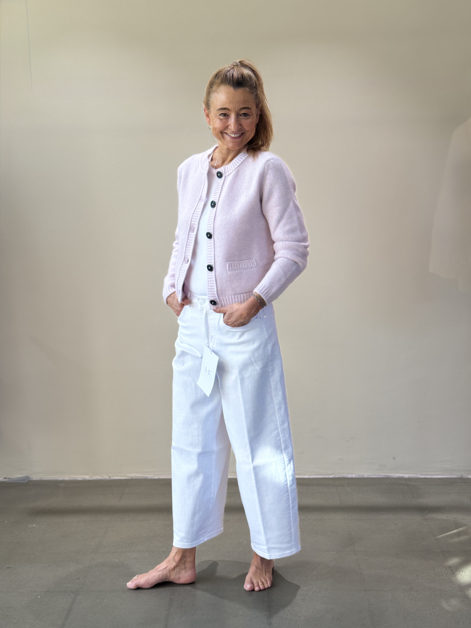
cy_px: 314
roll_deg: +0.5
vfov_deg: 39.7
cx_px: 236
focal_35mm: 48
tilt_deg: -7.8
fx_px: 871
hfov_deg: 30.3
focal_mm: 6.76
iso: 50
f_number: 1.78
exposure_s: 1/218
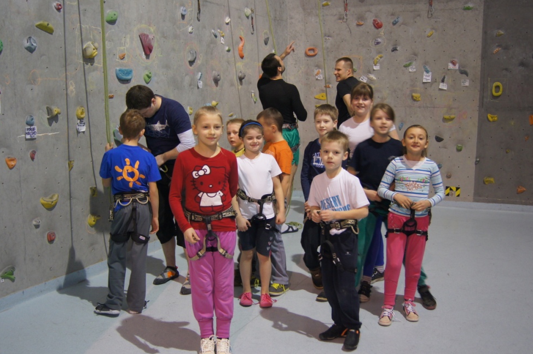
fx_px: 606
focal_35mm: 41
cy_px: 175
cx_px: 266
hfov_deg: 47.5
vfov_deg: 32.6
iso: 800
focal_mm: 26
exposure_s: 1/40
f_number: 4
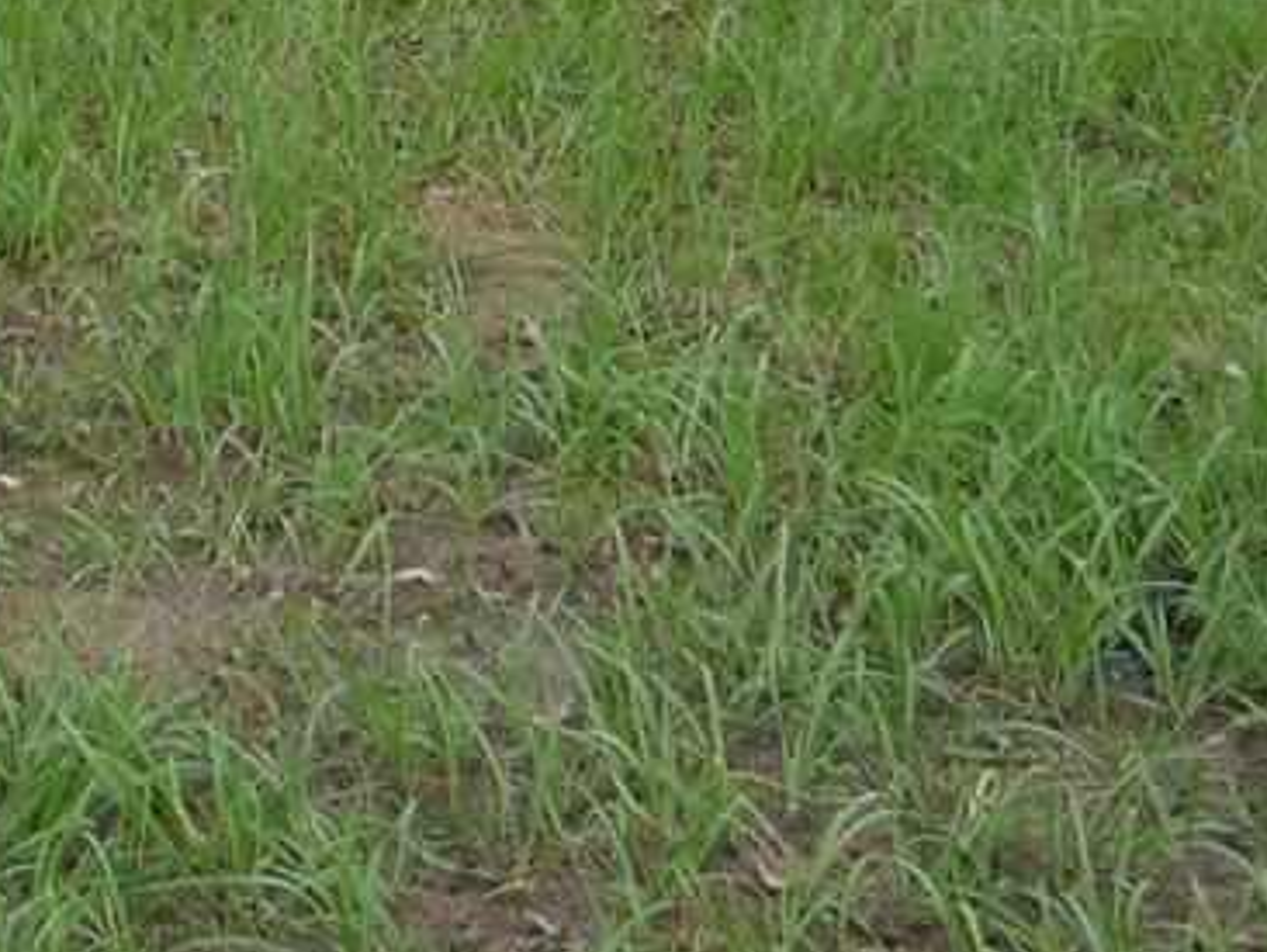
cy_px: -1042
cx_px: -48
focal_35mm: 131
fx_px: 4798
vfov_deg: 10.3
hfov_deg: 14.8
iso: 100
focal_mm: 5.2
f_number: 4
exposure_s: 1/320
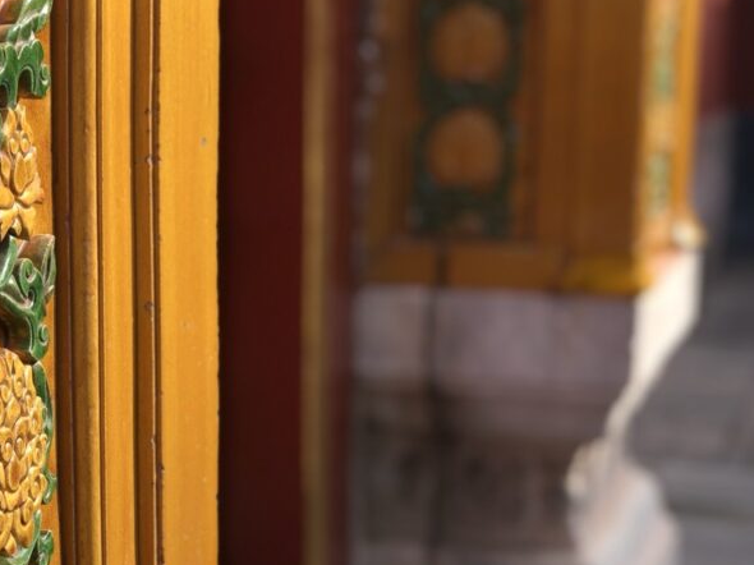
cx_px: 114
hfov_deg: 19.6
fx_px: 2156
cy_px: 459
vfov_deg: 14.8
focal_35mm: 99
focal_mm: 6.6
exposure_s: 1/237
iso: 20
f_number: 2.8
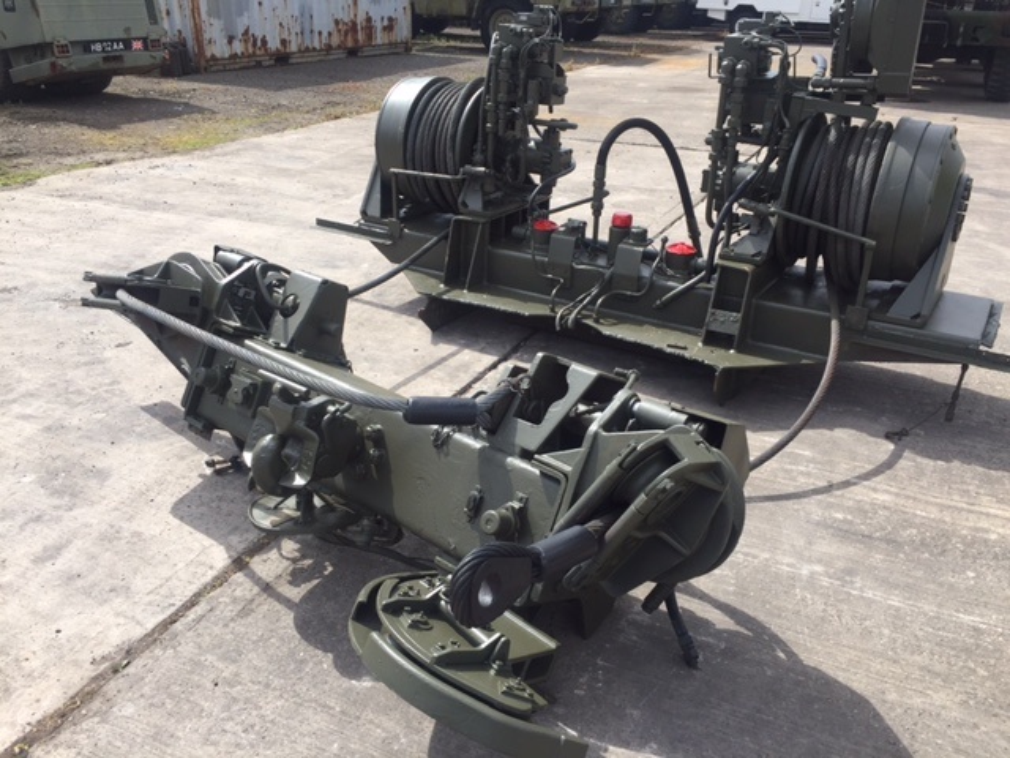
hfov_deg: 61.7
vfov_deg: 48.2
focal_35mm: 29
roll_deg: -2.0
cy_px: 379
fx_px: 846
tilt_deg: -22.4
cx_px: 505
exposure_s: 1/1099
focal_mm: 4.15
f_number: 2.2
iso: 32
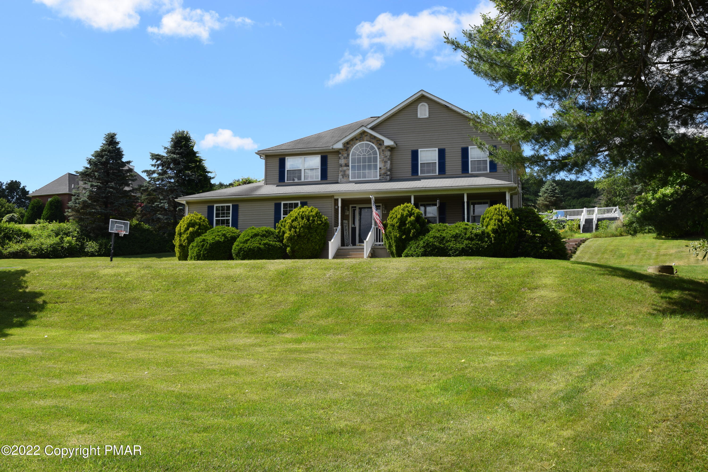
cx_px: 354
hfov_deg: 51.3
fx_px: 737
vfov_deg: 35.5
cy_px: 236
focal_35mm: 38
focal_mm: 25
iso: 200
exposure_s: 1/320
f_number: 9
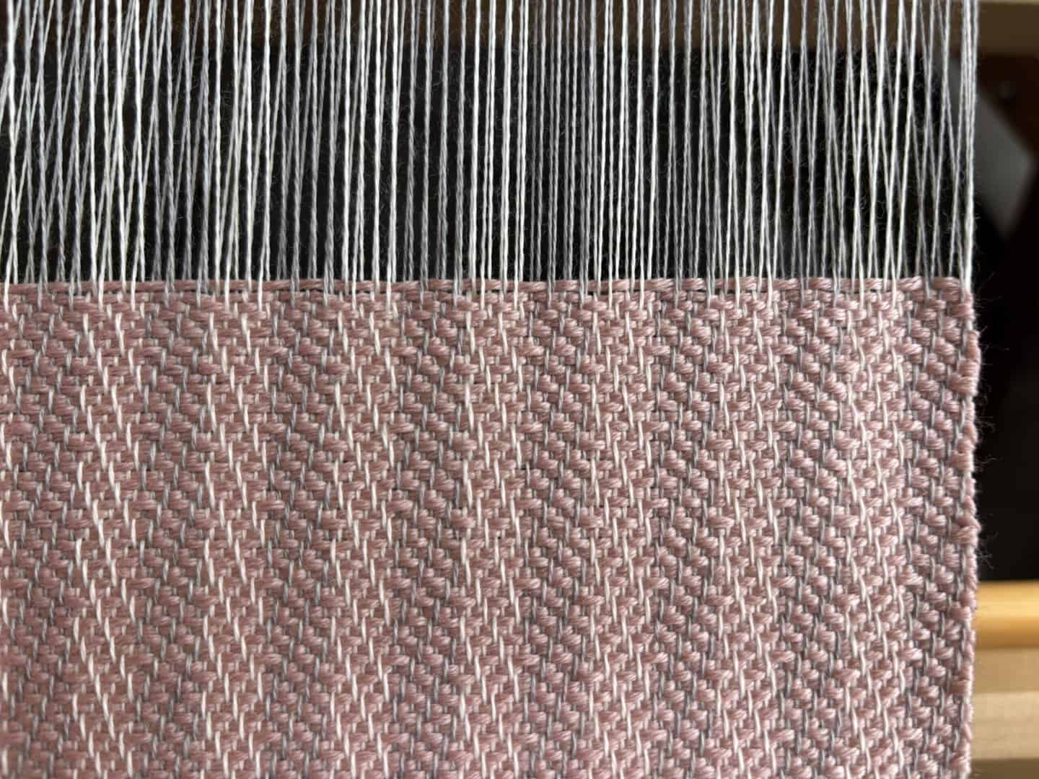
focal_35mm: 26
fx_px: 780
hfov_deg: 67.3
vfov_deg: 53.1
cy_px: 390
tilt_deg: -85.6
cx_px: 520
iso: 80
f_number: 1.6
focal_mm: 5.96
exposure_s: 1/100
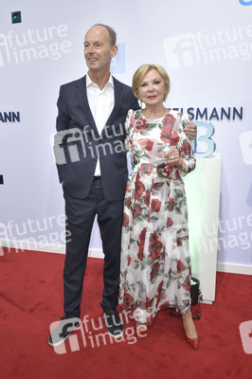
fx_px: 294
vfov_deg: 65.5
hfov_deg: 46.3
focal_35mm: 28
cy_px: 190
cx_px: 126
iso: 320
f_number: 7.1
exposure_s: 1/160
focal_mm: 28
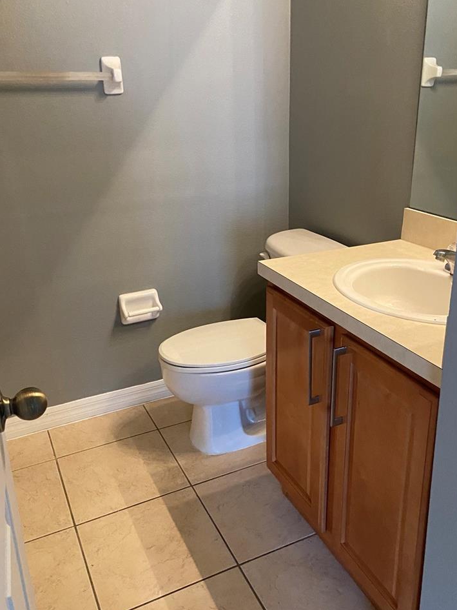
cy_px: 311
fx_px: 581
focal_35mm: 33
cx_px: 258
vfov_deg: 55.3
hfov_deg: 42.9
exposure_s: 1/60
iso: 400
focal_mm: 4.25
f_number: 1.8
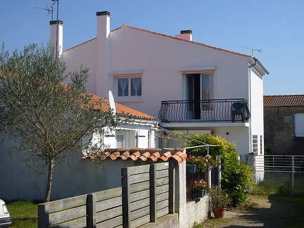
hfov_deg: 35.5
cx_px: 152
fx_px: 474
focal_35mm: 54
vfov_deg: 27.0
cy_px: 114
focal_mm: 8.8
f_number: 8
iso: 80
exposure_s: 1/250
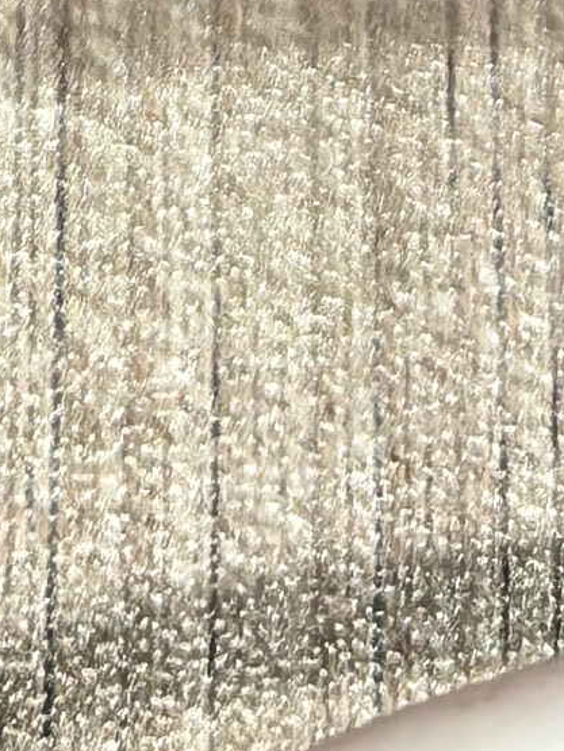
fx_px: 3841
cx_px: -384
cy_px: -2001
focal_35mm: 177
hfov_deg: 8.2
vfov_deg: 8.1
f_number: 2
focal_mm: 8.5
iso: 160
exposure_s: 1/50
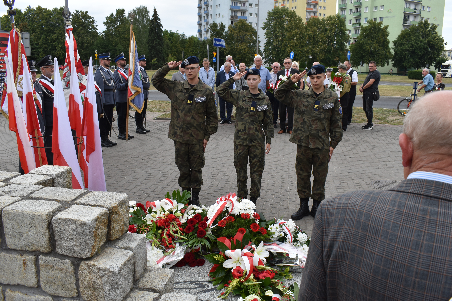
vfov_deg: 43.6
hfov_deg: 61.9
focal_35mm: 30
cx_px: 226
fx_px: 377
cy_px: 150
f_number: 8
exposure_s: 1/250
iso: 280
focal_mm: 20
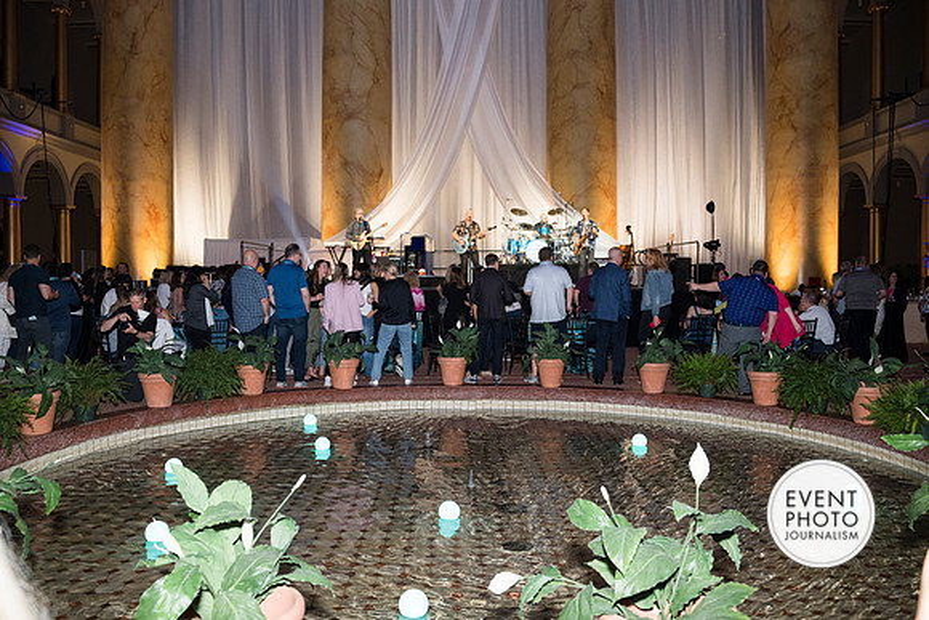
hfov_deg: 63.9
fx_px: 744
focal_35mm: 29
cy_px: 310
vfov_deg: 45.2
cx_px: 464
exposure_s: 1/100
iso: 800
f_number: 4
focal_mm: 28
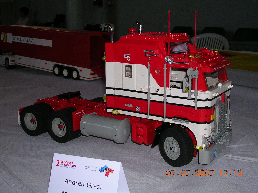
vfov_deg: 29.7
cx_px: 129
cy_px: 96
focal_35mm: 49
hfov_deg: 38.9
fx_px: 365
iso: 50
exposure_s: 1/60.1
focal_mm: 7.5
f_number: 3.1
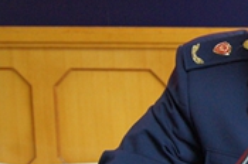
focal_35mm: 103
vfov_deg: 13.2
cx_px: 309
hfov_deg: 18.6
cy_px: 117
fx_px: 708
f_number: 4
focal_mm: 24
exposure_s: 1/40
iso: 1600
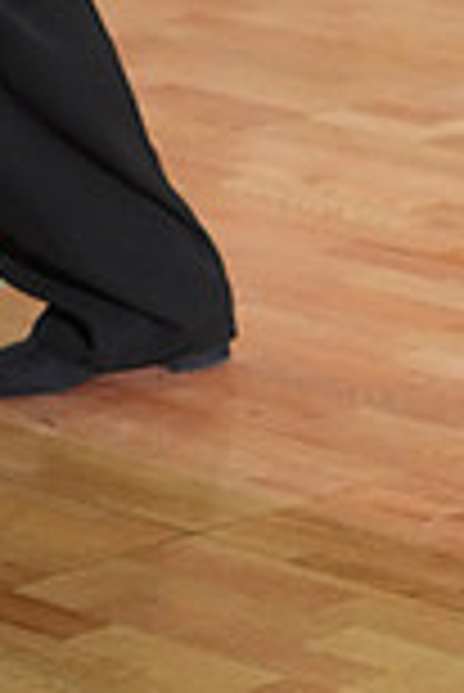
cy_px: -369
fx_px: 5092
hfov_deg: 5.2
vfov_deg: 7.6
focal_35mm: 264
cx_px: 741
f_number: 5.6
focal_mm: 70
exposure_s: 1/200
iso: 3200
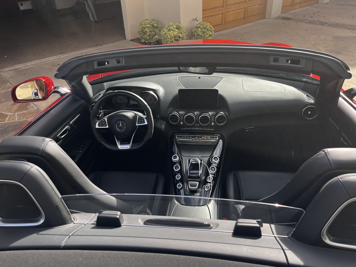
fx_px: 267
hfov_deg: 67.3
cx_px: 178
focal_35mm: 26
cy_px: 134
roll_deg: +2.3
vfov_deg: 53.1
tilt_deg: -33.0
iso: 50
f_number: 1.6
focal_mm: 5.1
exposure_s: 1/649
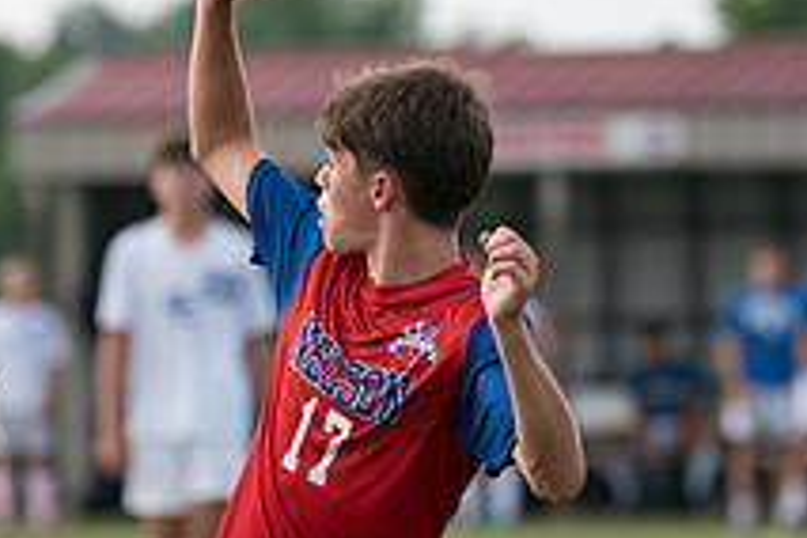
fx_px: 10849
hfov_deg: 4.3
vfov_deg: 2.8
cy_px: 261
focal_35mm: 484
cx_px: 408
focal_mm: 140
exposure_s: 1/1250
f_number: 2.8
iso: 200
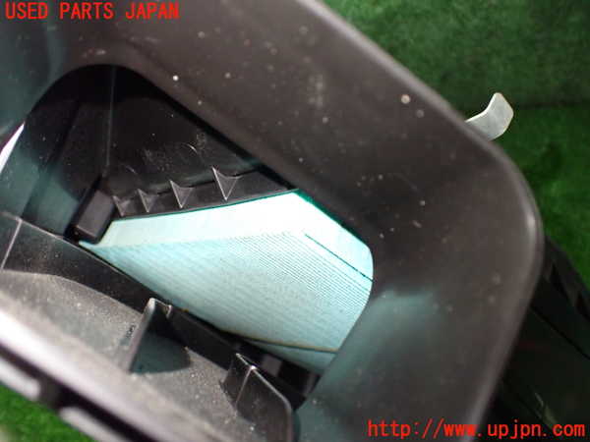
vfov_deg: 46.8
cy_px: 221
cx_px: 295
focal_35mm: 30
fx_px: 511
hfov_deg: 60.0
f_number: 2.3
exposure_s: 1/30
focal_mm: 5.4
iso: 800
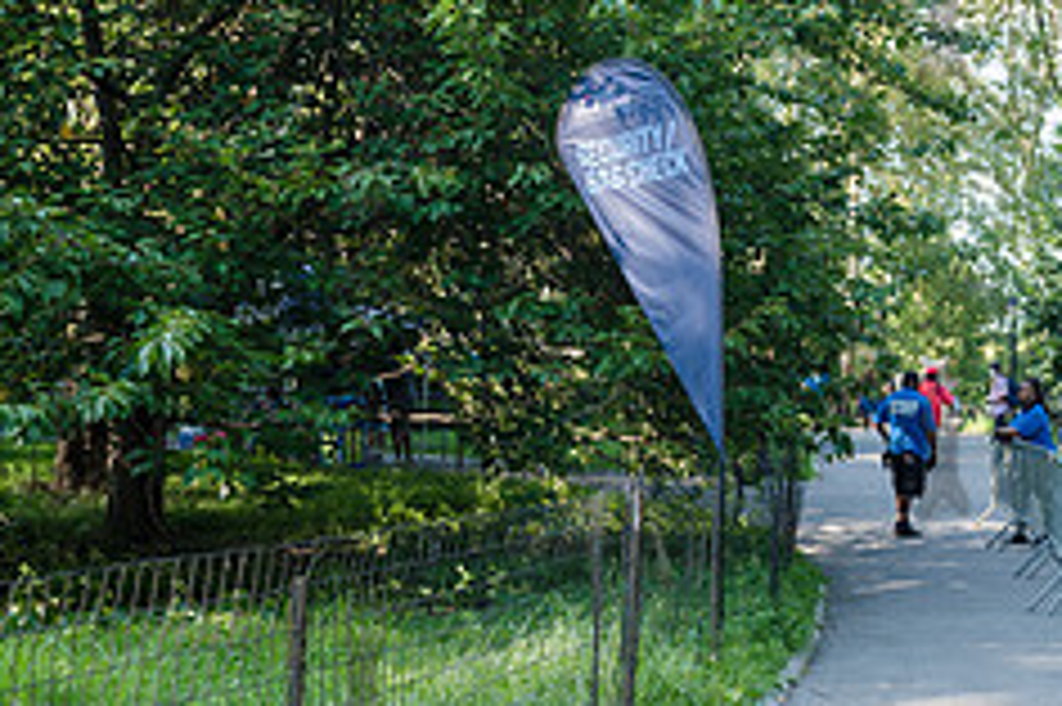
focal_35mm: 59
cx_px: 940
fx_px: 1739
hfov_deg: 32.4
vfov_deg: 22.9
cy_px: 438
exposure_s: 1/250
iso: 200
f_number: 4
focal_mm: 24
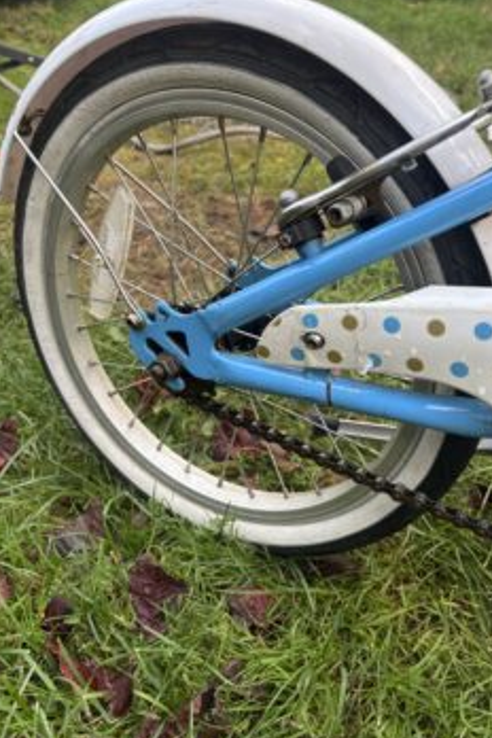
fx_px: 574
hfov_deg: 46.3
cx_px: 280
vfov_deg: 65.5
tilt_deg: -37.4
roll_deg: +4.3
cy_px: 369
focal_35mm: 28
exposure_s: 1/109
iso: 125
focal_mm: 5.96
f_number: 1.6
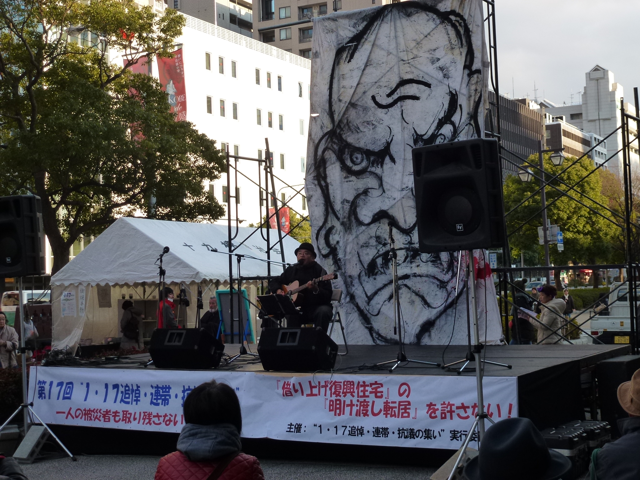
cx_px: 320
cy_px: 240
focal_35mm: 52
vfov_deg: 28.0
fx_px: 961
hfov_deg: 36.8
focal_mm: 9.4
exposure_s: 1/200
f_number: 4.3
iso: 160
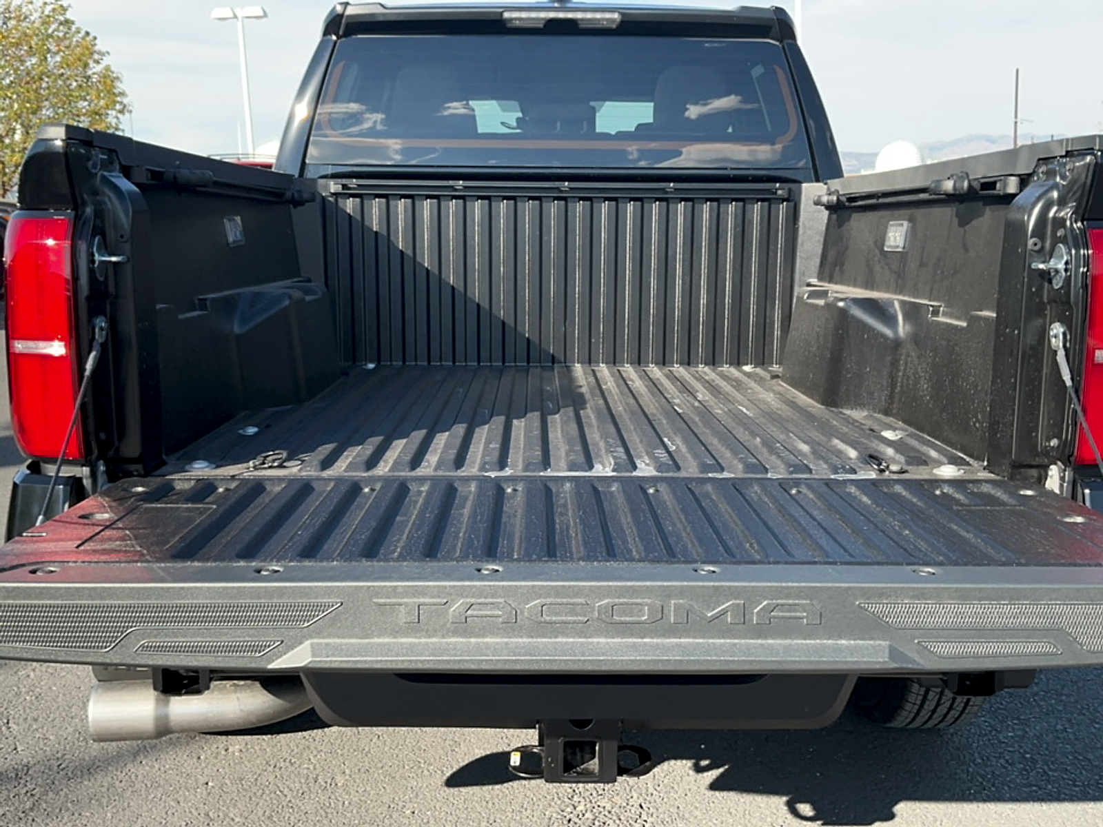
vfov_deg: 46.8
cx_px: 552
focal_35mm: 30
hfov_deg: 60.0
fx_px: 956
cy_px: 414
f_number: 1.8
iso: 32
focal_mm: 3
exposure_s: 1/461
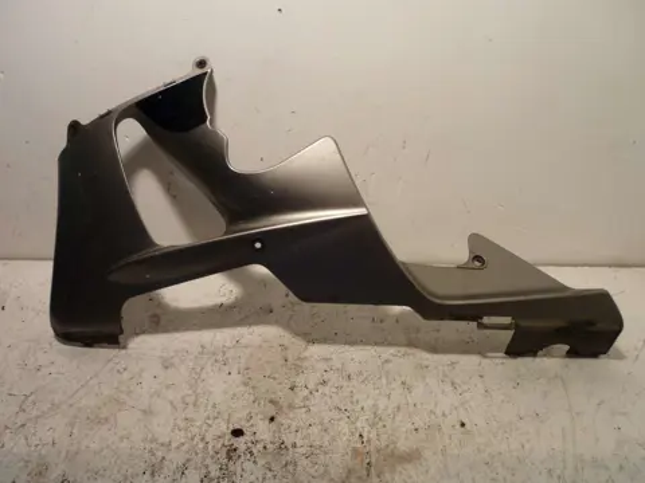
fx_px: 615
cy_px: 242
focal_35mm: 33
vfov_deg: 42.9
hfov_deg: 55.4
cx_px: 322
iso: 80
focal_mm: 5.5
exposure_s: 1/40
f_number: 2.8
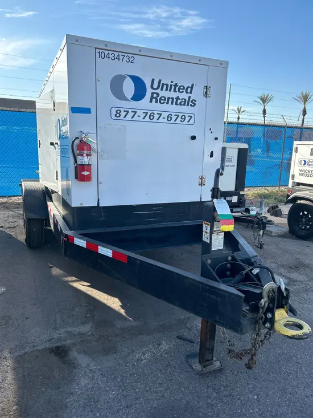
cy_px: 209
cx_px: 156
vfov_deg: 67.3
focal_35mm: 26
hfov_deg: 53.1
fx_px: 313
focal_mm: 5.7
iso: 50
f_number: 1.5
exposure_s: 1/1838
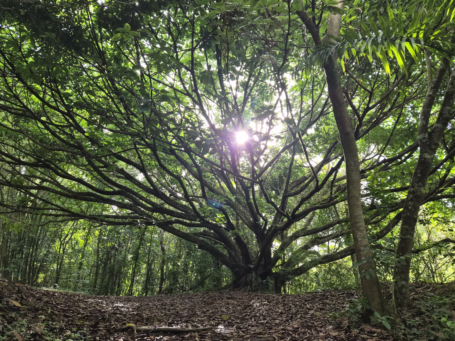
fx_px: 315
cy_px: 175
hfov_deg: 71.6
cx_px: 231
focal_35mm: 24
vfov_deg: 56.8
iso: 64
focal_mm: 5.4
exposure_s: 1/180
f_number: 1.8
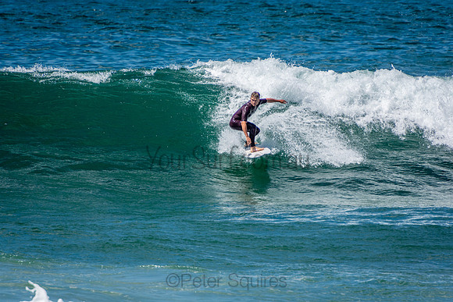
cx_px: 226
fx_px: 7551
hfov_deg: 3.4
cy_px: 151
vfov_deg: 2.3
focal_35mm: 600
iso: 320
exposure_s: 1/2000
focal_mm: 400
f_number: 5.6
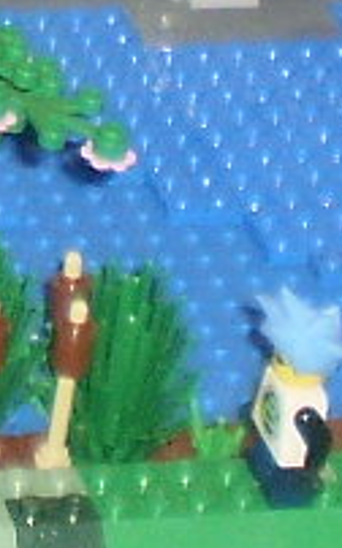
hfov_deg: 4.3
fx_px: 4525
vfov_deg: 6.7
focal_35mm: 303
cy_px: -638
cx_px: -290
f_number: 3.1
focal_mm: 6.3
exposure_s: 1/30
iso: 125
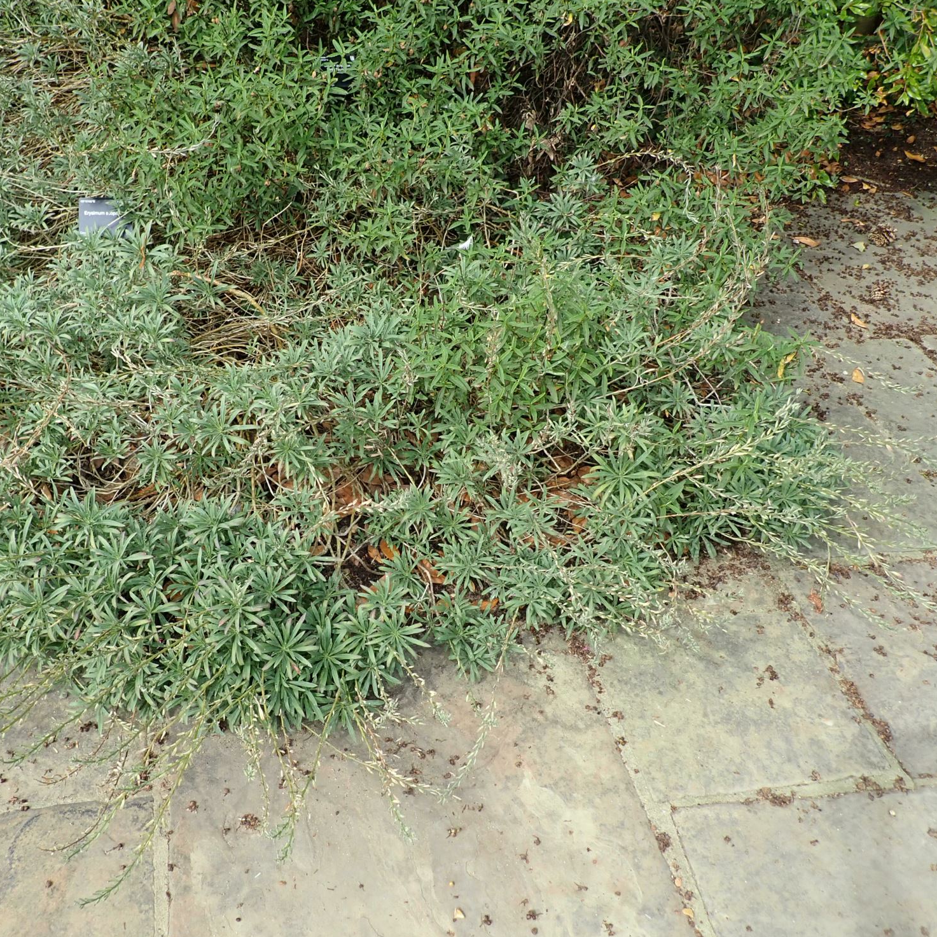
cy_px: 473
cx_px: 358
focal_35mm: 30
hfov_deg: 53.5
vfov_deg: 54.0
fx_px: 919
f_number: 2.8
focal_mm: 4.5
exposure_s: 1/400
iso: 100
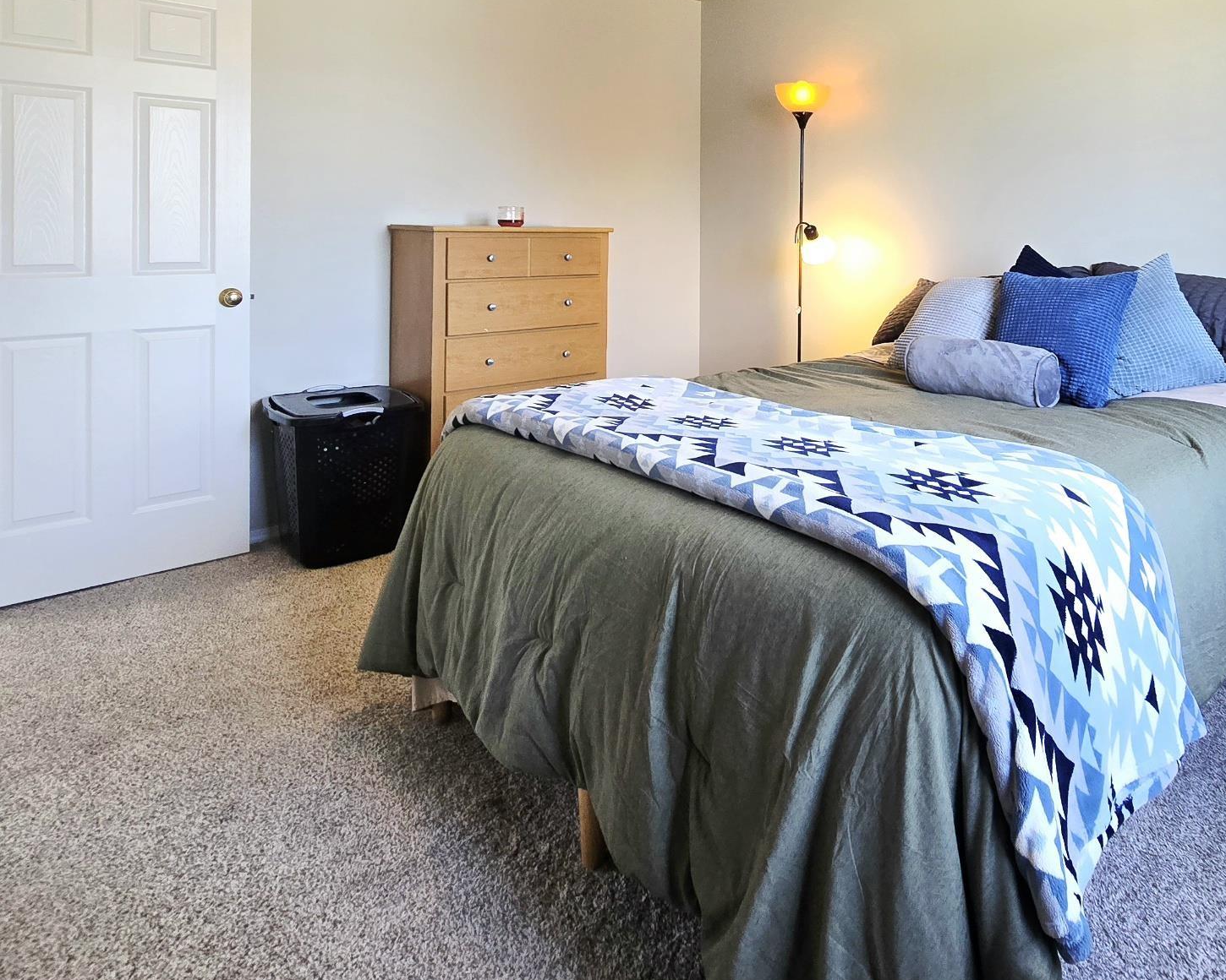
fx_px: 762
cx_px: 851
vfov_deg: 61.6
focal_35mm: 21
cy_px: 238
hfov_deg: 74.4
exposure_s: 1/60.2
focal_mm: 2.2
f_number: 2.2
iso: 125
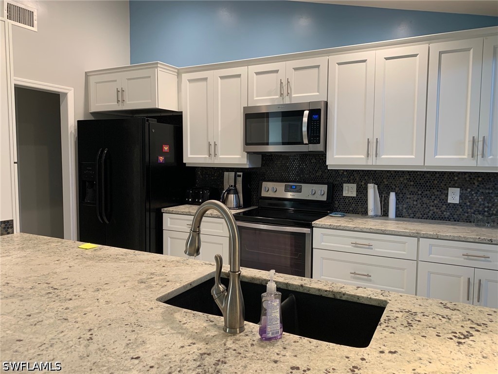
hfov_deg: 67.3
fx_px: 374
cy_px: 187
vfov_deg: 53.1
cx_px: 249
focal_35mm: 26
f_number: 1.8
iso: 125
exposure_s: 1/60
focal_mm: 4.25
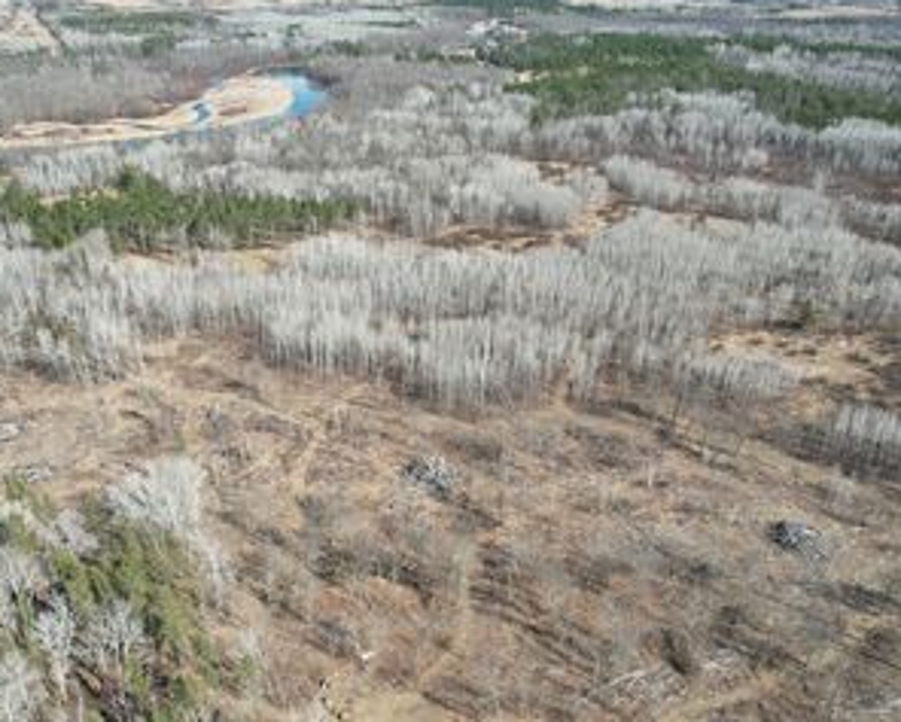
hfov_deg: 58.7
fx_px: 800
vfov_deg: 48.3
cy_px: 431
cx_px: 438
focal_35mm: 30
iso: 100
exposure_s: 1/1000
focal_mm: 8.38
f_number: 2.8
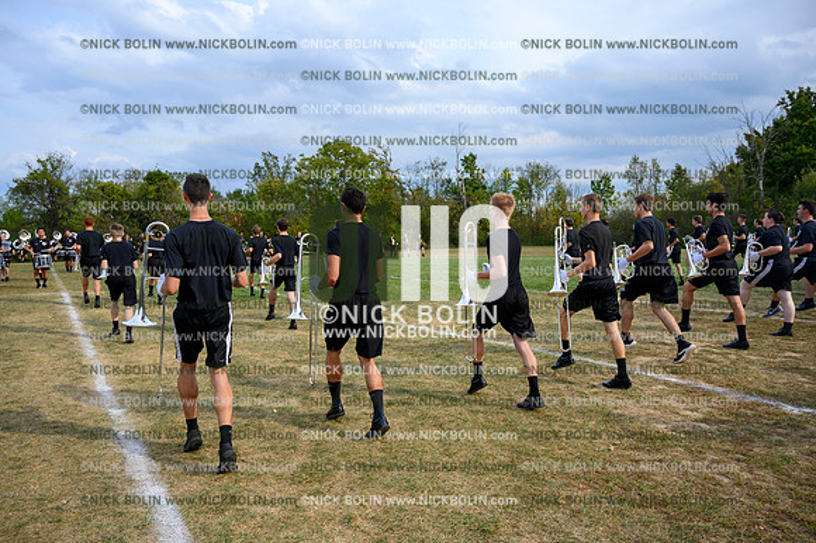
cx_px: 408
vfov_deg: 50.4
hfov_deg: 70.5
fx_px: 578
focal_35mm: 26
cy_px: 272
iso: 200
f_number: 4.5
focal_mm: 25.5
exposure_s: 1/800
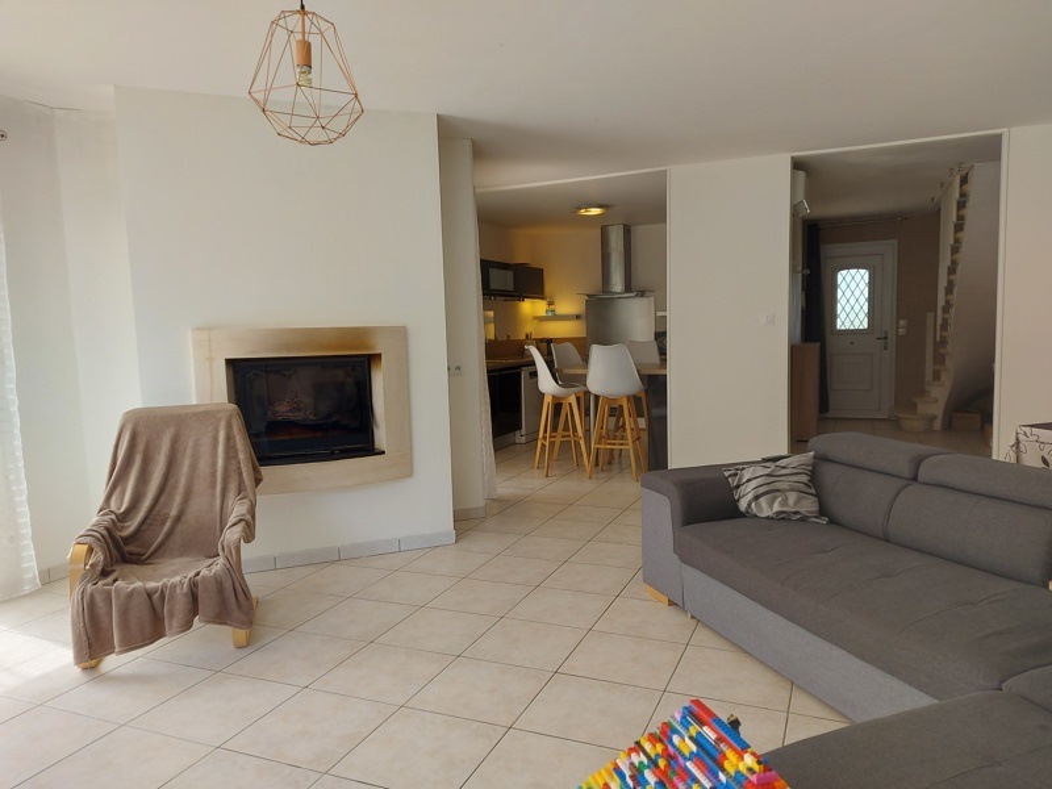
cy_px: 394
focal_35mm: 24
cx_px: 526
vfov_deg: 56.8
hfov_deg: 71.6
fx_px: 729
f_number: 1.8
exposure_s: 1/100
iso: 50
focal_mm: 5.23
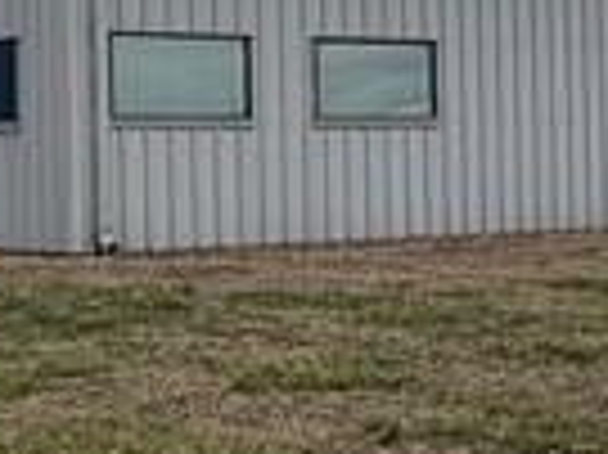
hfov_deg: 18.4
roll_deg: +0.7
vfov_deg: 13.9
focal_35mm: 106
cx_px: 149
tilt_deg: +0.5
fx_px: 1860
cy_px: 90
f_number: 2.2
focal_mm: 2.22
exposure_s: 1/1656
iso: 20
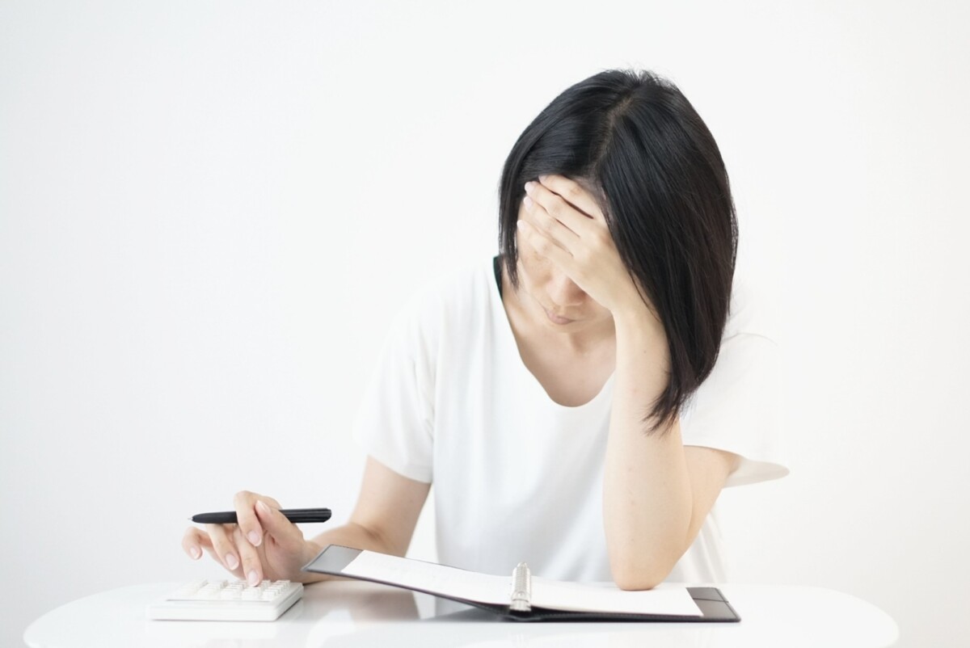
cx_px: 485
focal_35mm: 75
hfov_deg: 27.0
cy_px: 324
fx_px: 2022
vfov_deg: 18.2
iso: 800
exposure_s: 1/100
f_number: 1.8
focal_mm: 50
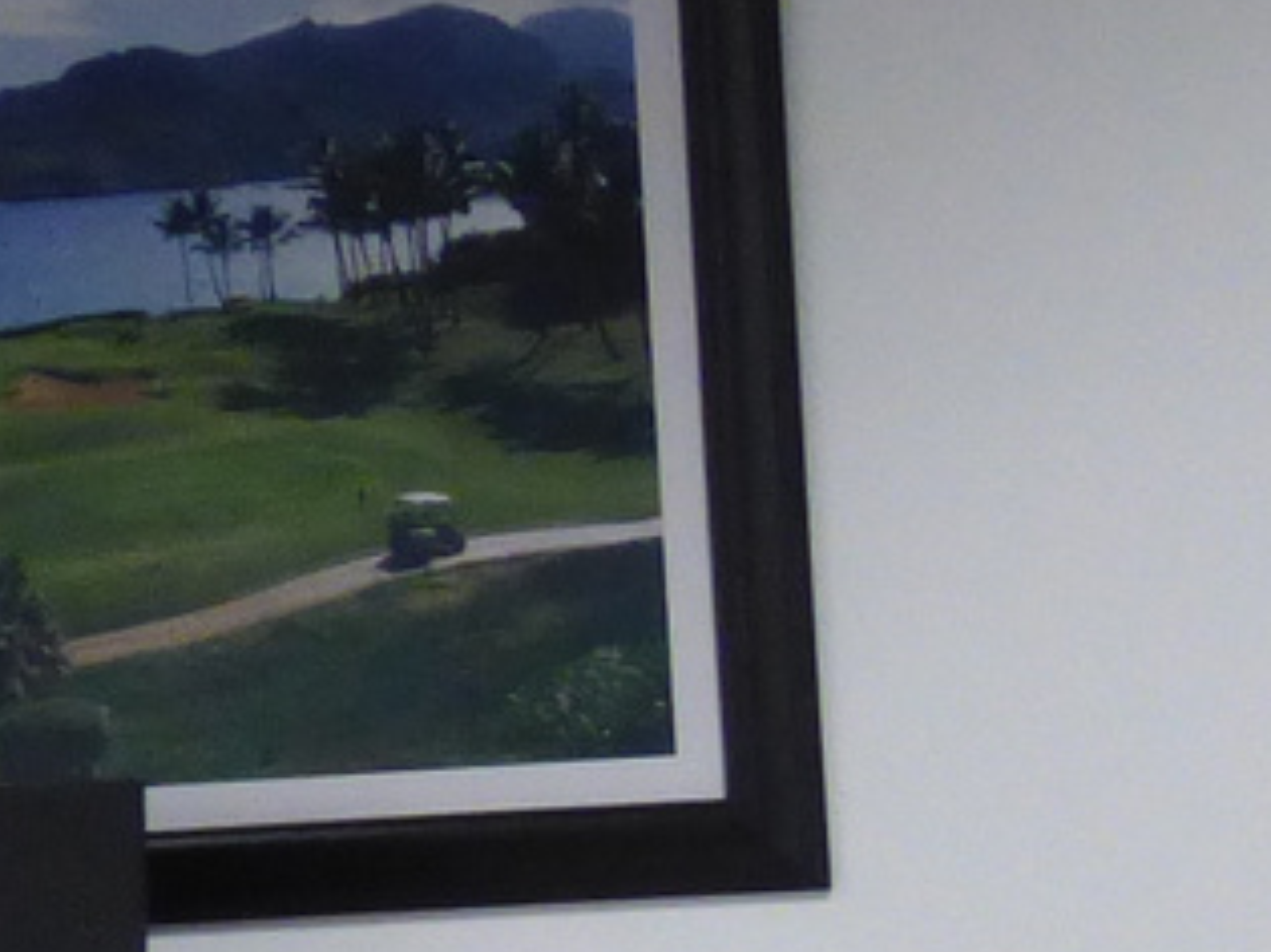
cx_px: 1828
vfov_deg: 11.1
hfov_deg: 14.3
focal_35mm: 130
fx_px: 4771
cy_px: 1234
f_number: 2.8
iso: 320
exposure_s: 1/60
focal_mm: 3.58
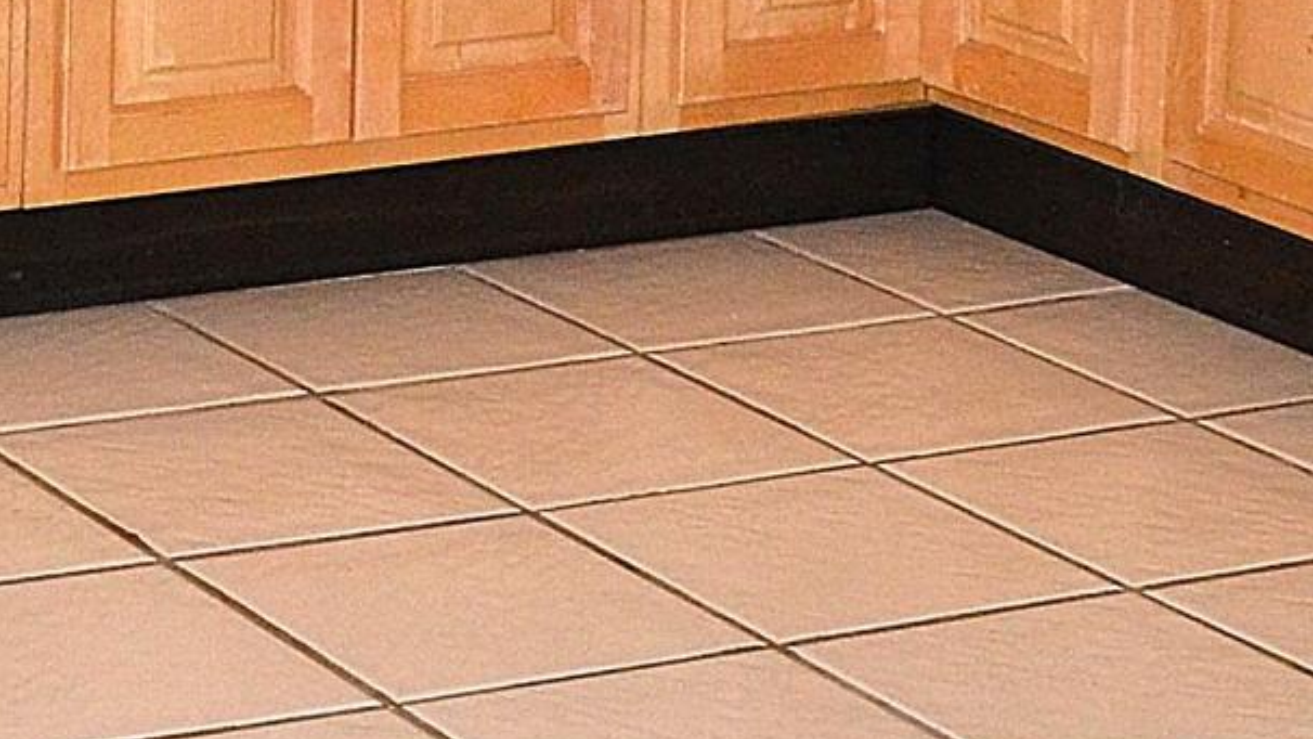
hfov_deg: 14.6
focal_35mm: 140
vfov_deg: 8.1
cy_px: -947
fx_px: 4875
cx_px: -496
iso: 560
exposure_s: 1/60
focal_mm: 18
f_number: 8
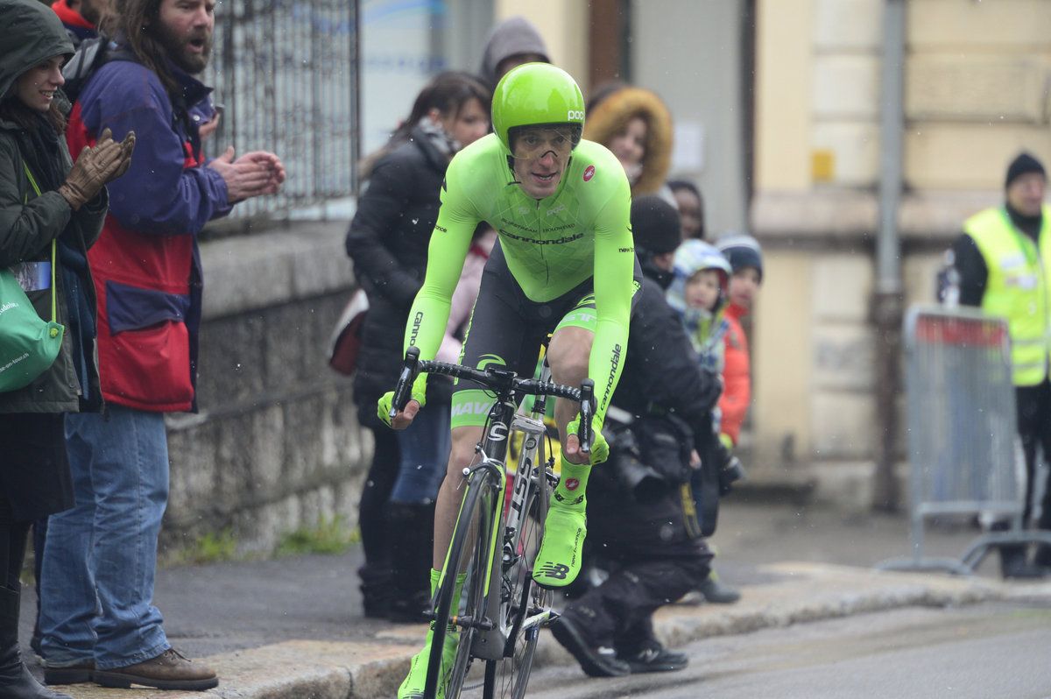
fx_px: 11668
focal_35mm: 400
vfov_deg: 3.4
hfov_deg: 5.2
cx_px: 526
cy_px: 350
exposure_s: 1/1000
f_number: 5.6
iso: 1250
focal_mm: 400
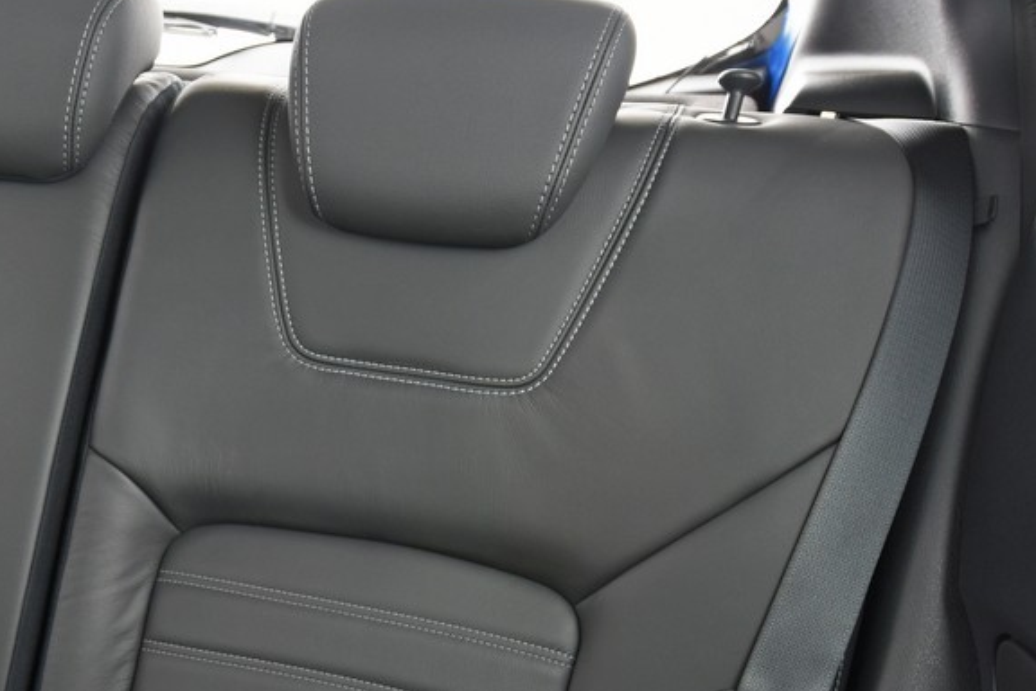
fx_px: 1439
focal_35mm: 50
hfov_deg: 36.7
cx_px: 76
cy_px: 686
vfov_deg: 25.7
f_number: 5.6
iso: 400
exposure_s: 1/100
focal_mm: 18
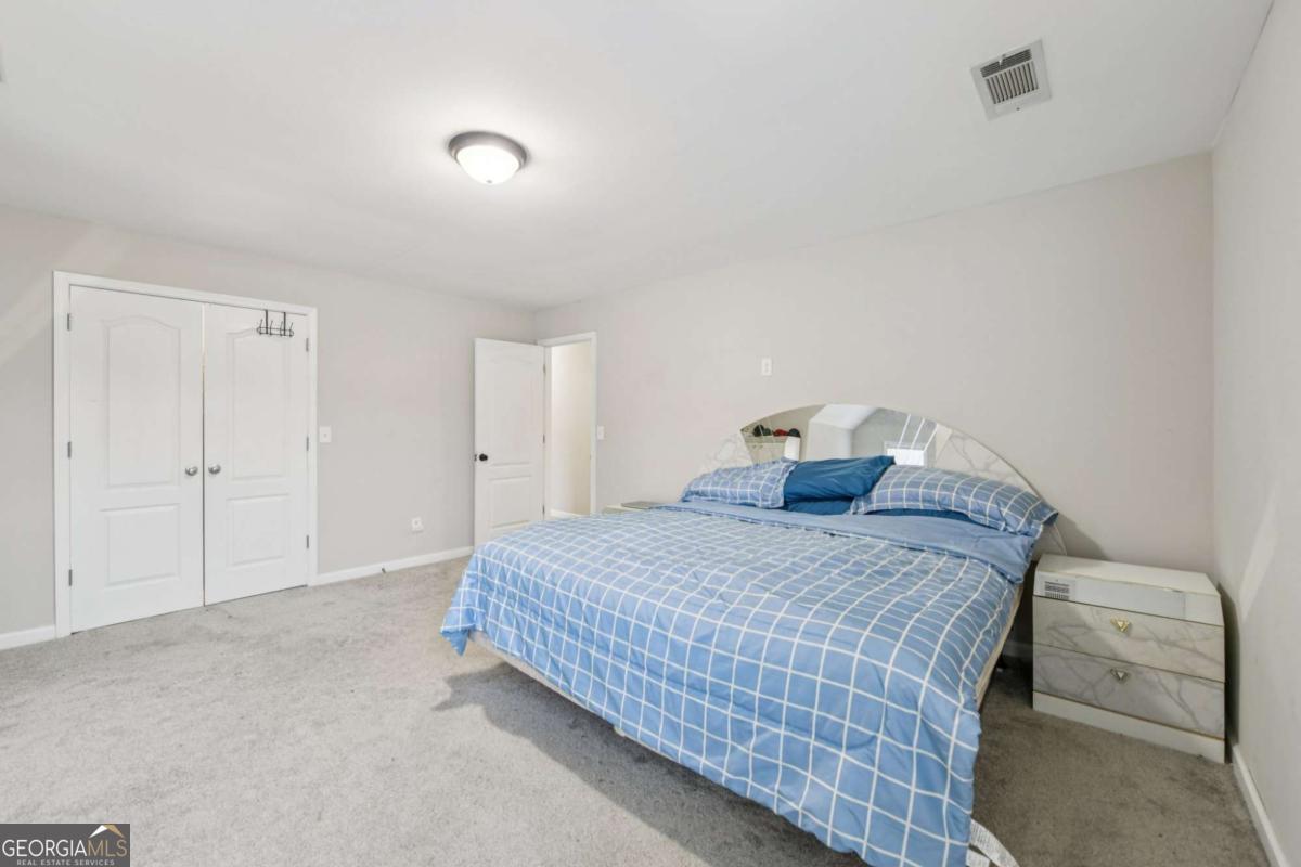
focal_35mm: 14
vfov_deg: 81.2
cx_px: 650
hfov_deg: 104.3
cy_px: 434
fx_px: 506
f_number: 8
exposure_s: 1/5
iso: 400
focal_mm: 14
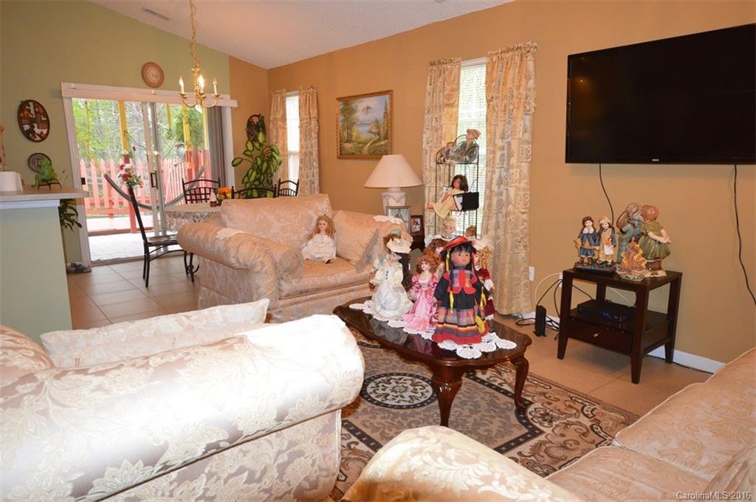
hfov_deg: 73.8
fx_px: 503
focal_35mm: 24
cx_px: 378
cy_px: 251
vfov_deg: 53.0
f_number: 5
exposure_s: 1/60
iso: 1100
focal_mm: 16
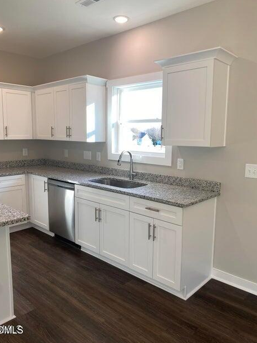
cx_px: 127
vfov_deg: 65.3
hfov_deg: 51.4
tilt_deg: -7.3
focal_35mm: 27
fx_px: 267
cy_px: 168
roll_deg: -0.7
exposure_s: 1/120
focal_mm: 4.25
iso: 32
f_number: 1.8
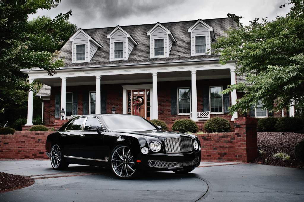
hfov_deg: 42.4
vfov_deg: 28.9
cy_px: 101
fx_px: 392
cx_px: 152
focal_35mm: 46
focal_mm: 31
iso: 200
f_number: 8
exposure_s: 1/125
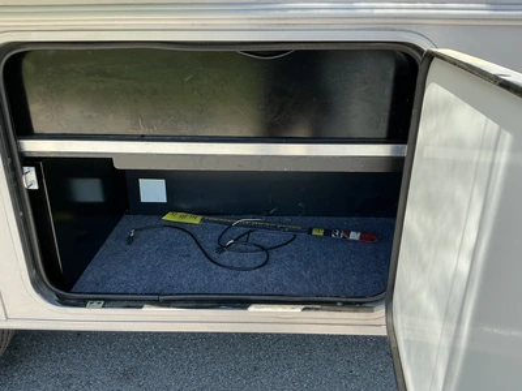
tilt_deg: -20.8
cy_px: 196
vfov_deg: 49.7
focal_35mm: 28
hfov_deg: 63.4
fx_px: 422
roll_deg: +1.6
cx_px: 261
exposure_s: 1/262
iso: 25
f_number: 1.8
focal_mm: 3
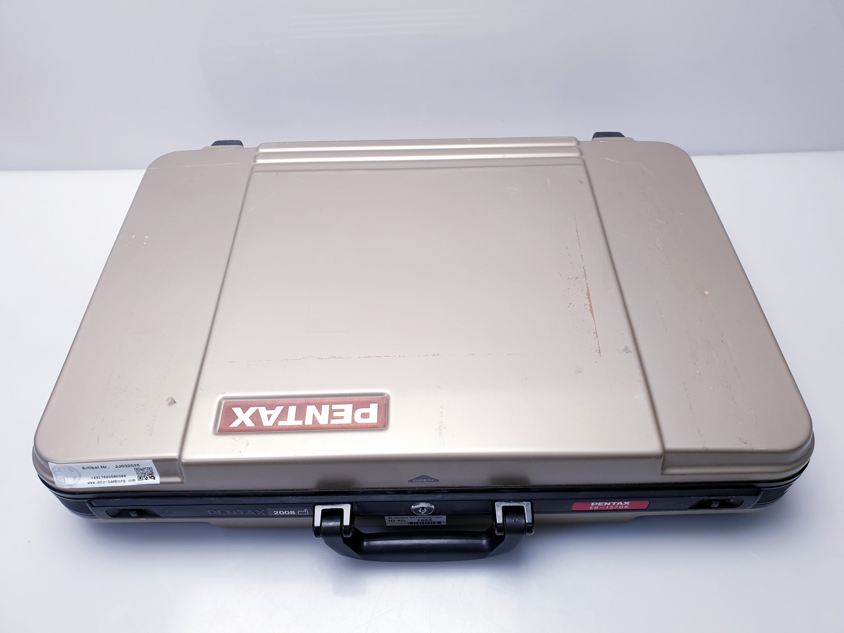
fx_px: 634
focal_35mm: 26
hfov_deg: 67.3
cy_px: 316
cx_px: 422
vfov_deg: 53.1
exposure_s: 1/50
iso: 64
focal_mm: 4.3
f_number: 2.4
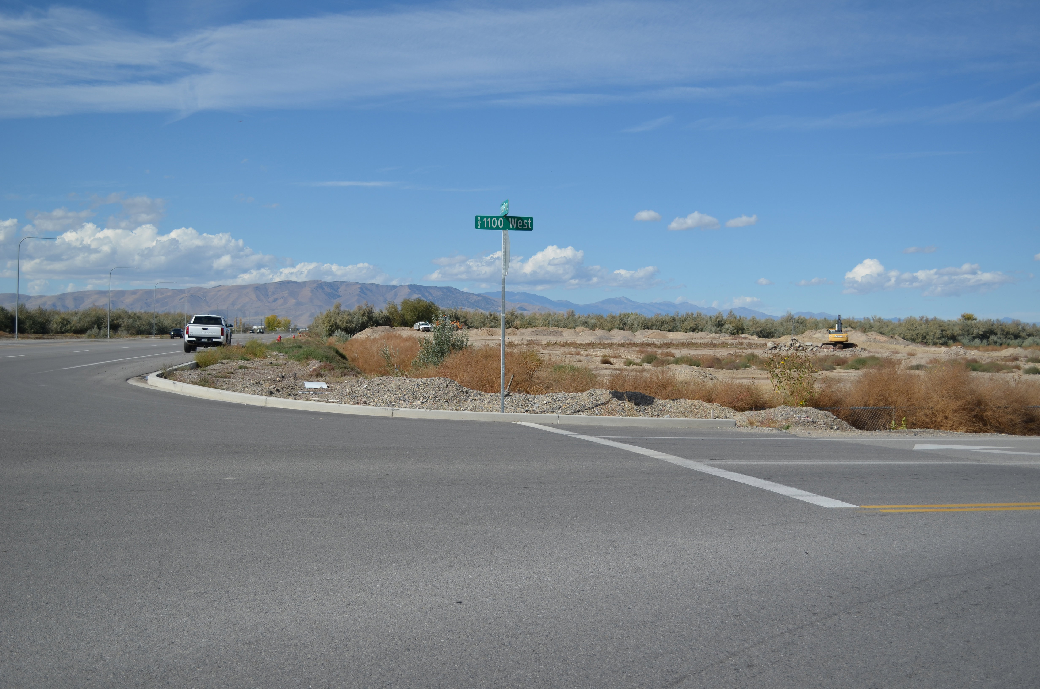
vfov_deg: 34.1
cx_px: 520
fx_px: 1124
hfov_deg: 49.6
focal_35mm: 39
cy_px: 344
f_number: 4.2
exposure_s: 1/1250
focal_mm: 26
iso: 100
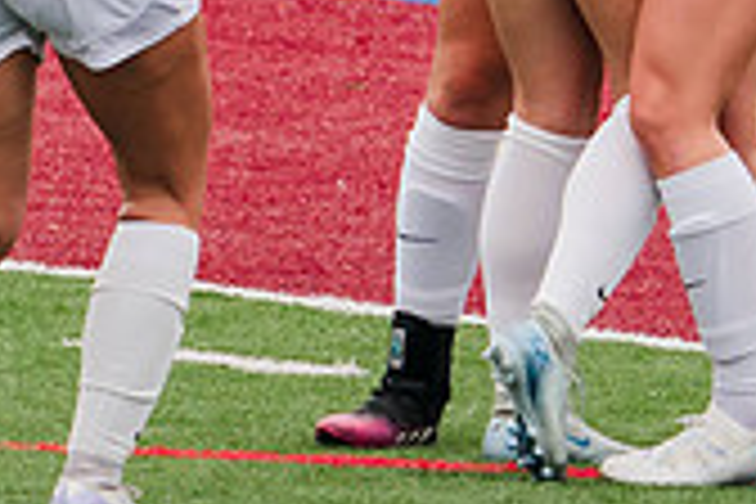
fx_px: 50564
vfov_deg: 0.6
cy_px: -386
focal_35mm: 2408
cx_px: 927
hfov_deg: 0.9
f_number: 6.3
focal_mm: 400
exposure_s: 1/1600
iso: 640
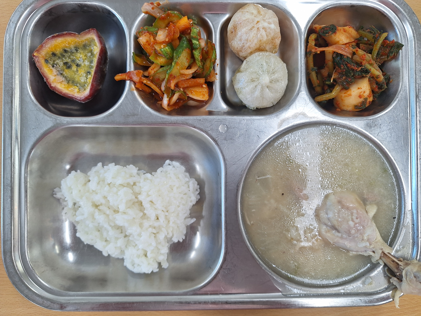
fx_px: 280
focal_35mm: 23
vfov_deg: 58.9
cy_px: 158
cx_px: 210
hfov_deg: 73.9
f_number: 1.8
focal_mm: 5.54
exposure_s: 1/60
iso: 40
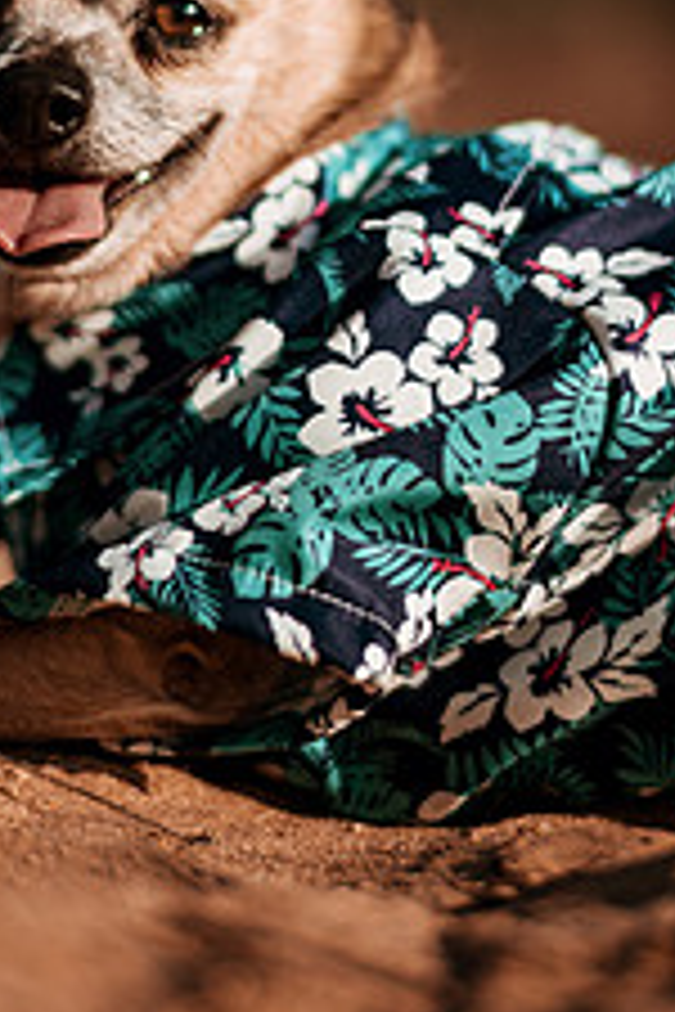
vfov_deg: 17.4
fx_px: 3262
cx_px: 292
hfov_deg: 11.8
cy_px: 139
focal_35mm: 116
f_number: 1.4
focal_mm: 58
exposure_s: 1/8000
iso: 100
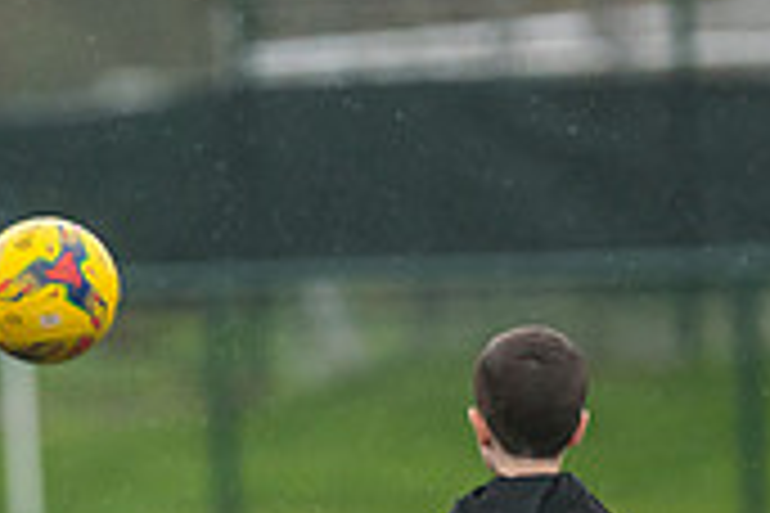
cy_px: 436
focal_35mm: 871
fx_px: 18628
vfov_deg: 1.6
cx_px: 195
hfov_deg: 2.4
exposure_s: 1/1250
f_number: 2.8
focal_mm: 240
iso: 2000
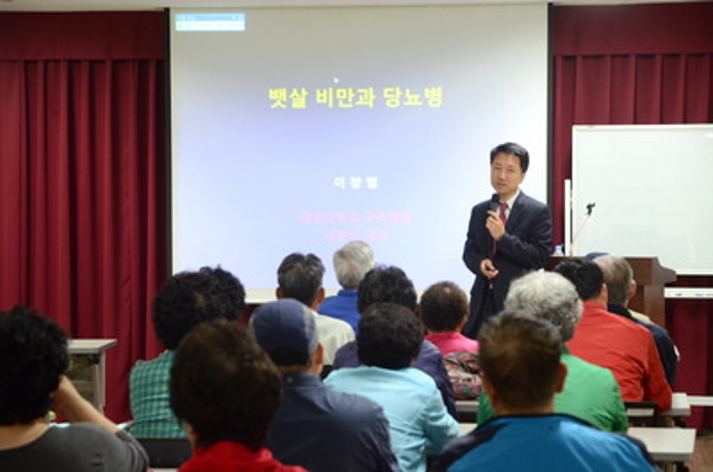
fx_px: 1927
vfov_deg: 14.0
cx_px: 356
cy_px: 236
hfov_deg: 21.0
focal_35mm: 98
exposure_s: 1/40
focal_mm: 65
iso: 1250
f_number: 5.6
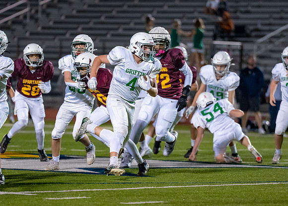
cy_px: 108
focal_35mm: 350
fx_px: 2865
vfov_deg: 4.1
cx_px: 125
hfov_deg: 5.8
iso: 4000
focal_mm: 200
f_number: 2.8
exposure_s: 1/1250
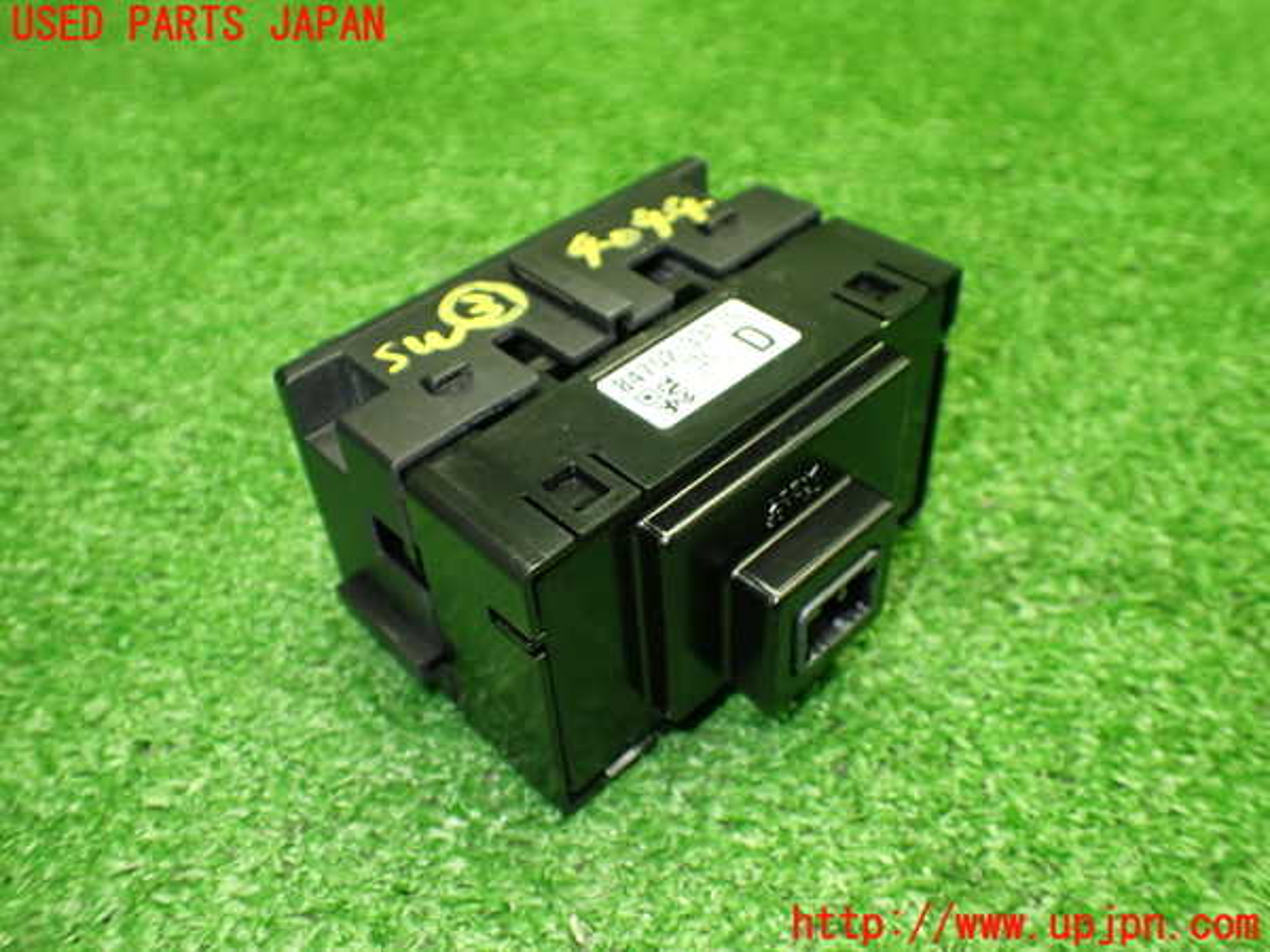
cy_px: 476
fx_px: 1101
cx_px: 635
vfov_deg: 46.8
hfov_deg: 60.0
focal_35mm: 30
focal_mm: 5.4
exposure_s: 1/100
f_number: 2.3
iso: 800
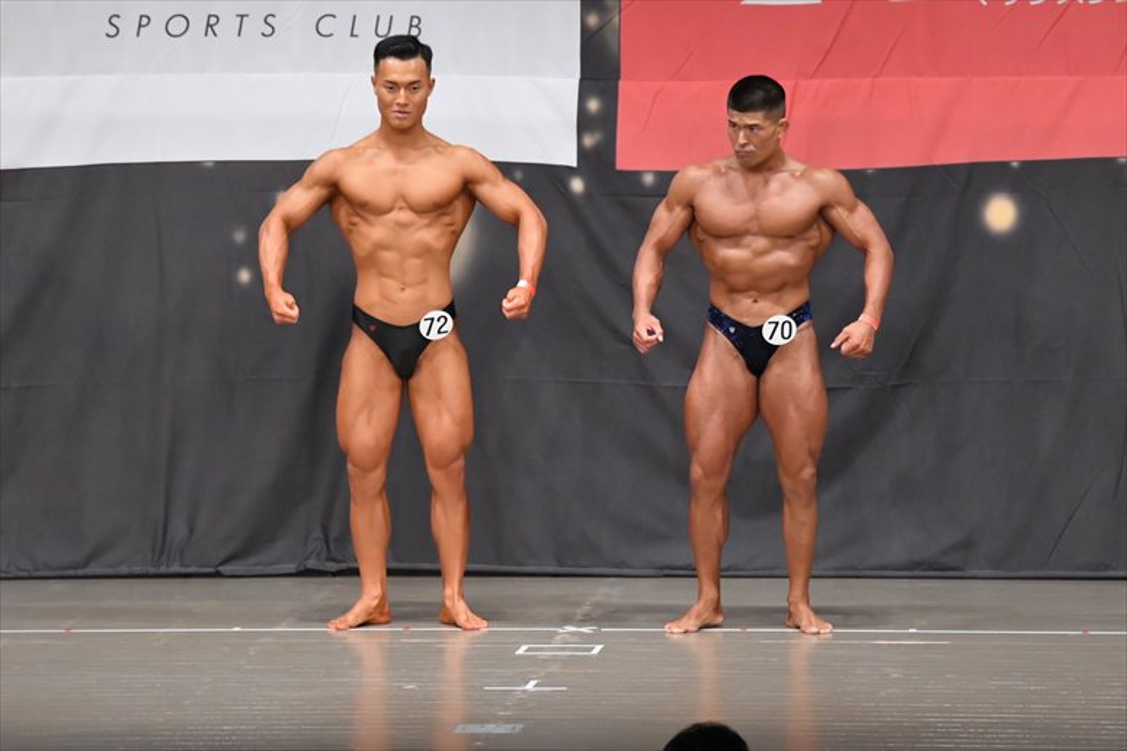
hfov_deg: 10.2
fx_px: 6321
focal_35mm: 202
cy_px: 376
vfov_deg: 6.8
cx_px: 564
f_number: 5.6
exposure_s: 1/400
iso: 6400
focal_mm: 135
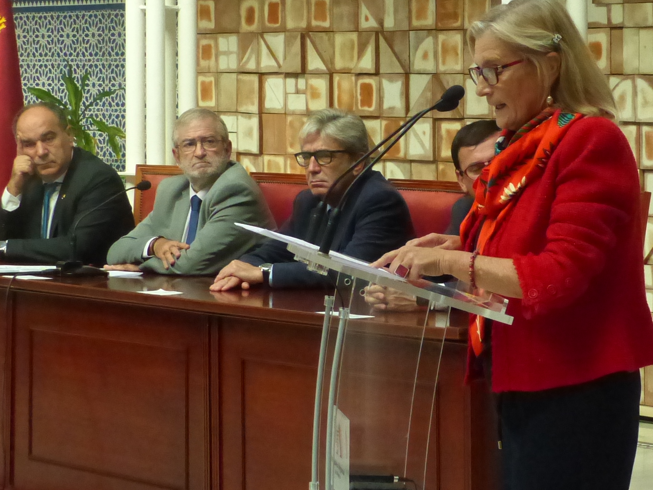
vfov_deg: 9.8
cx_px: 455
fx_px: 2848
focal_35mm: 151
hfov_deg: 13.1
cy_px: 147
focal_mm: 12.5
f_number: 3.2
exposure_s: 1/1300
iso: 800
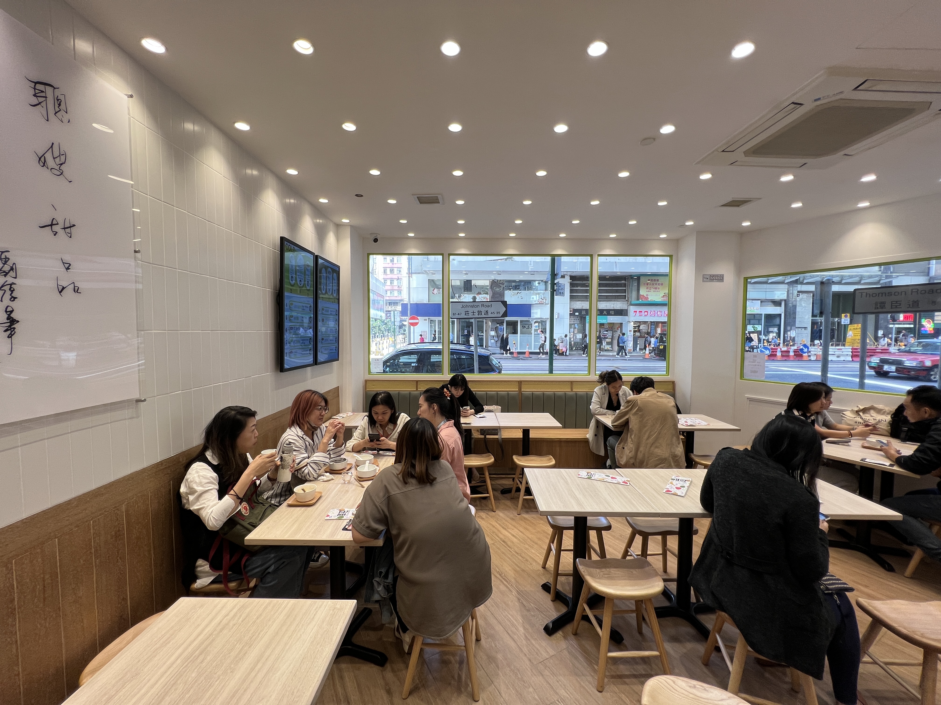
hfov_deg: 106.2
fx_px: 353
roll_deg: +0.2
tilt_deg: -3.9
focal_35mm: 13
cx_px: 470
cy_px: 352
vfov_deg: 89.9
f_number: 1.8
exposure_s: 1/100
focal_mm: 1.57
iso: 50
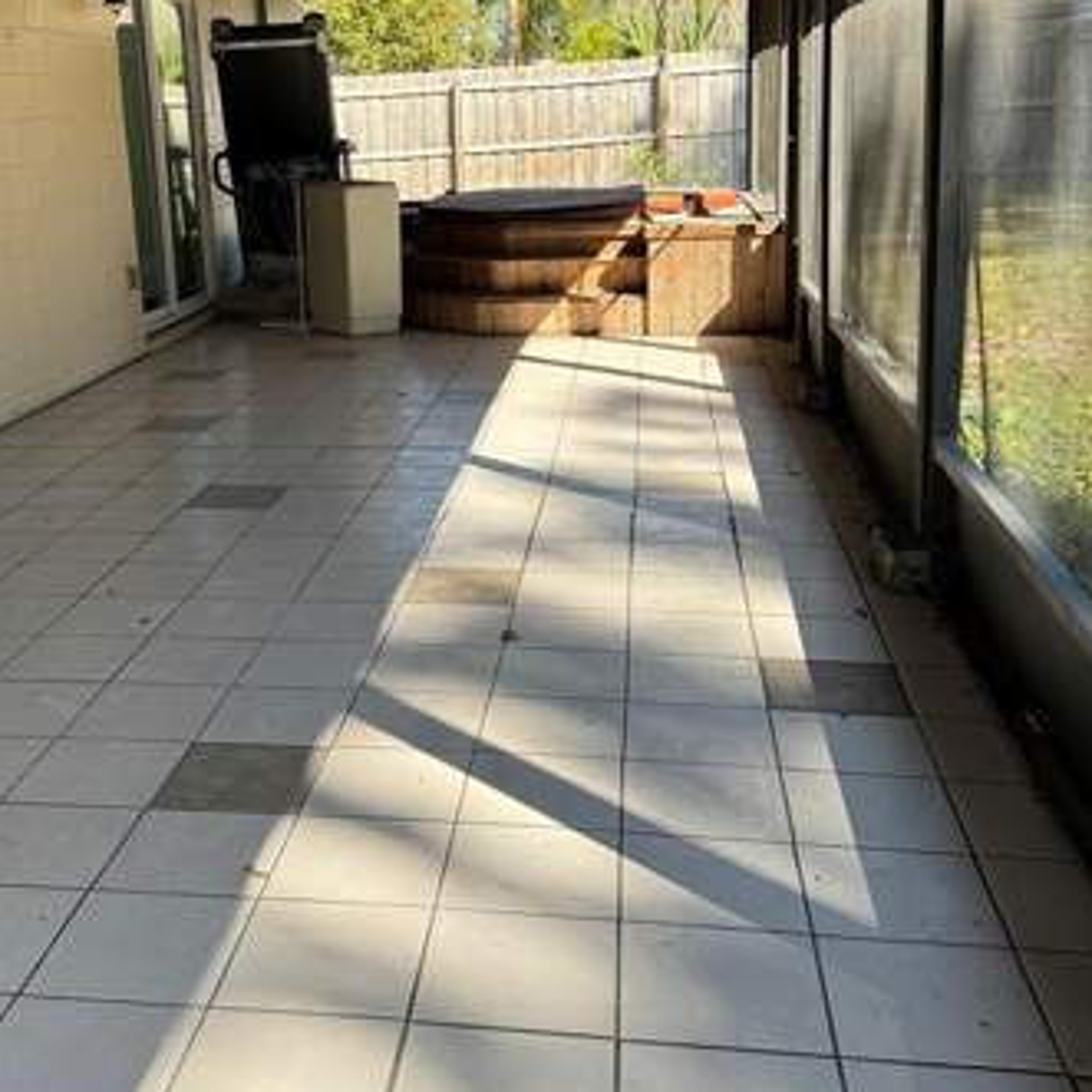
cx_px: 366
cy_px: 445
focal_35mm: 41
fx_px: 1463
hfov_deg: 40.4
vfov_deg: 40.8
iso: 80
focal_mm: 6.86
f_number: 1.78
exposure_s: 1/707
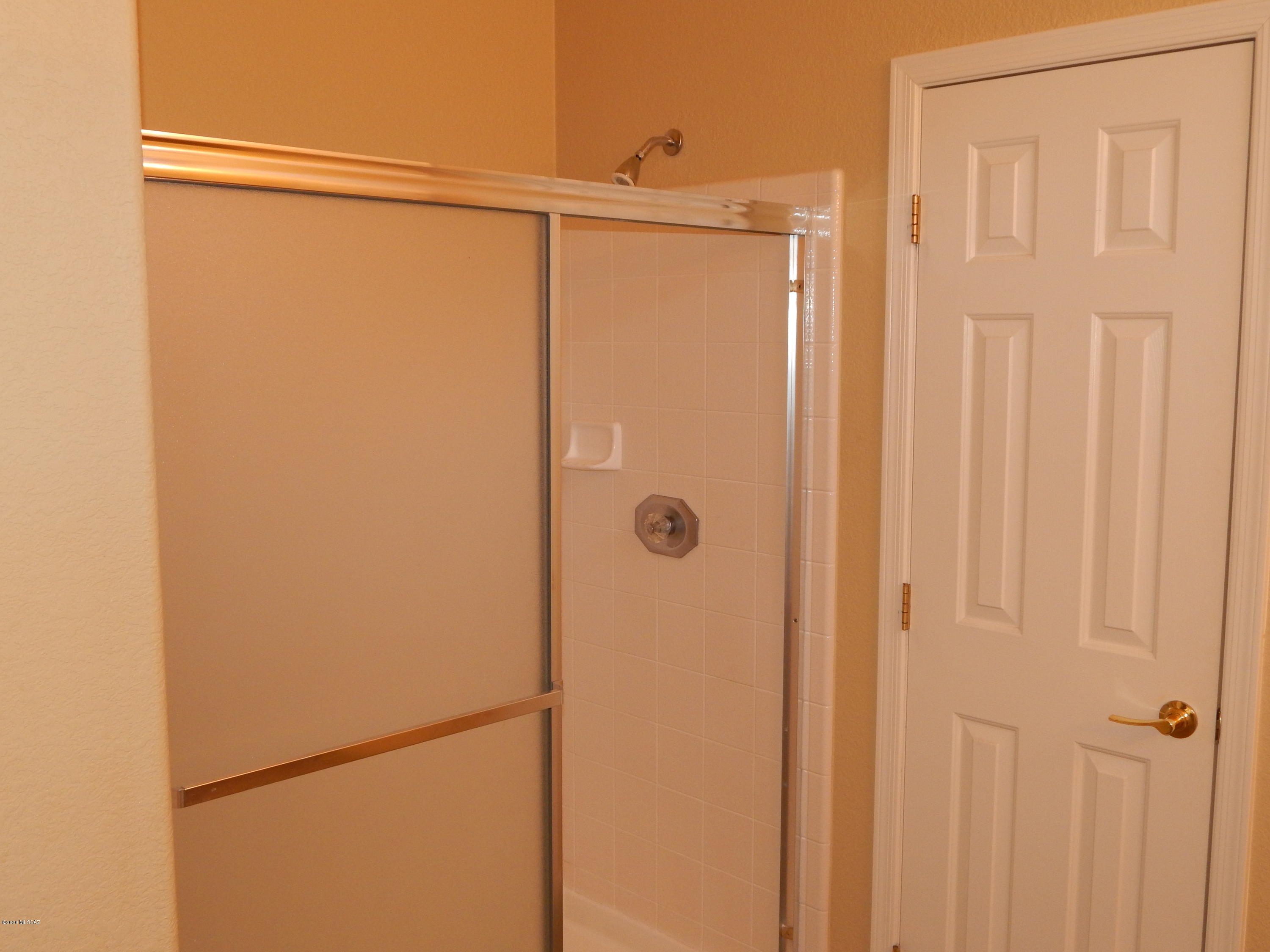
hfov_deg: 52.6
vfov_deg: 40.7
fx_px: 1284
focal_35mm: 35
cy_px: 476
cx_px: 635
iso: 200
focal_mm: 6.1
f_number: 3.3
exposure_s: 1/30
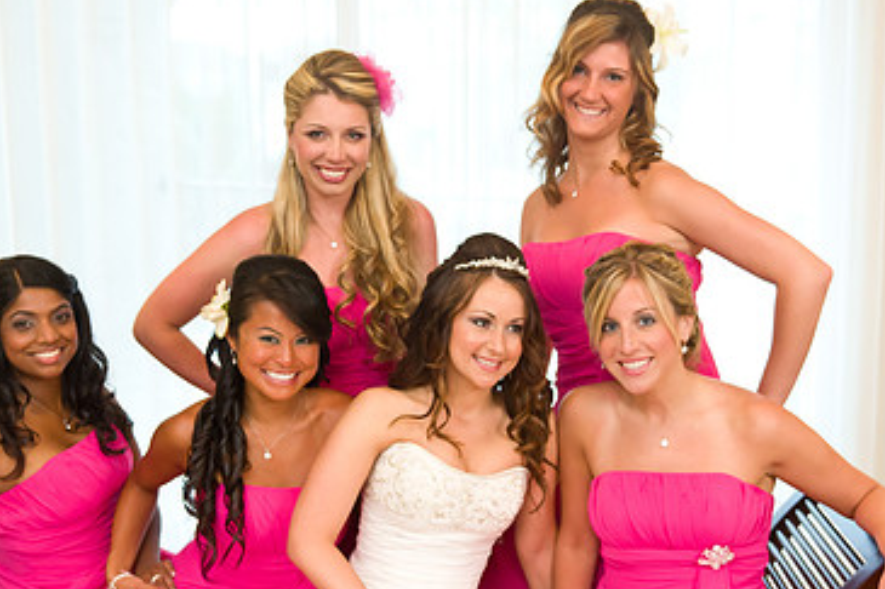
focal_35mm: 54
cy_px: 320
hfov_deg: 36.9
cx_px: 412
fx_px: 1327
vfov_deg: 25.0
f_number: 3.2
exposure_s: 1/125
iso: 1600
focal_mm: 34
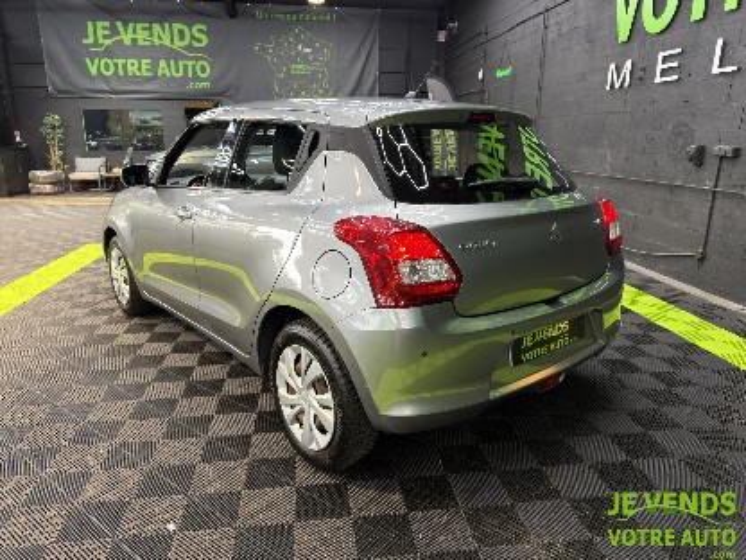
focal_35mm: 24
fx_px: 517
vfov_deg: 56.8
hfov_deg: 71.6
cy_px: 280
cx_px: 373
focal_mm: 6.76
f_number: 1.78
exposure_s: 1/50
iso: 125
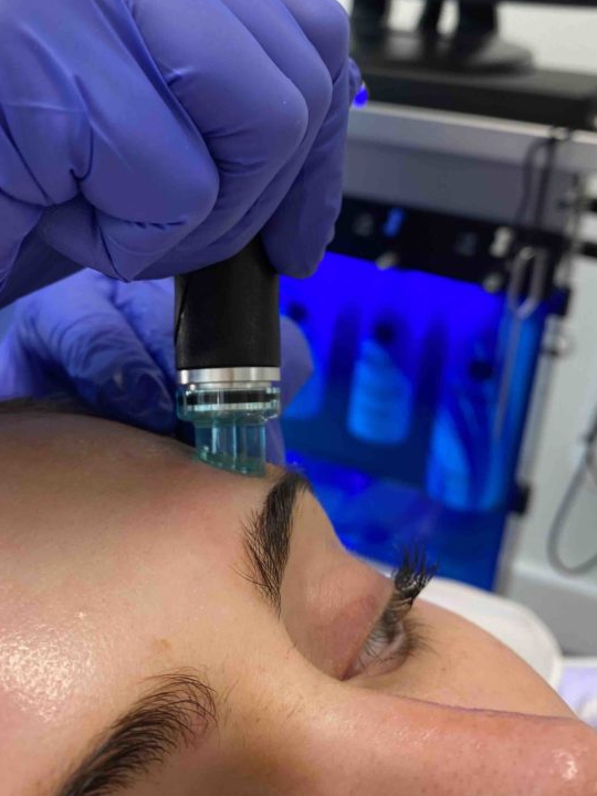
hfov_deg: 38.5
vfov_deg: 49.4
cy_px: 279
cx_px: 233
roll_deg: -4.2
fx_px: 851
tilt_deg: -18.0
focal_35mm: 37
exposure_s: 1/121
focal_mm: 4.25
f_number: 1.8
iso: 80
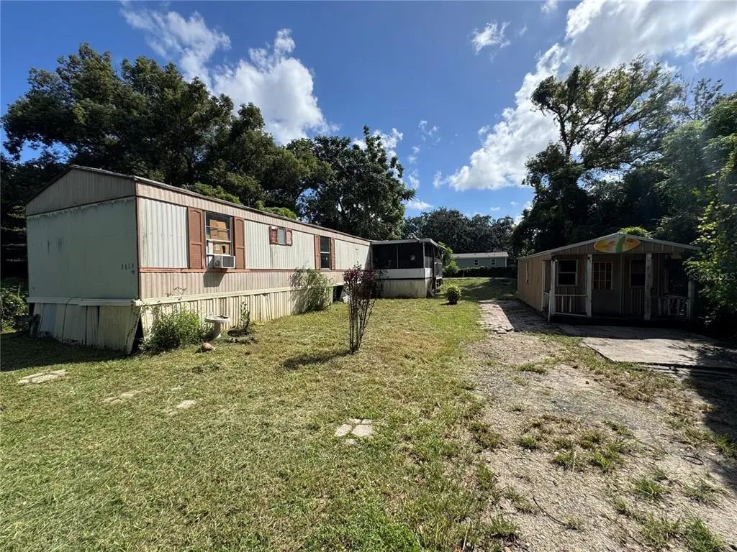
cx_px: 368
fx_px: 298
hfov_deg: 102.1
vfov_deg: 85.7
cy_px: 276
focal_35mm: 14
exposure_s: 1/2146
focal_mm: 2.22
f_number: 2.2
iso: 50
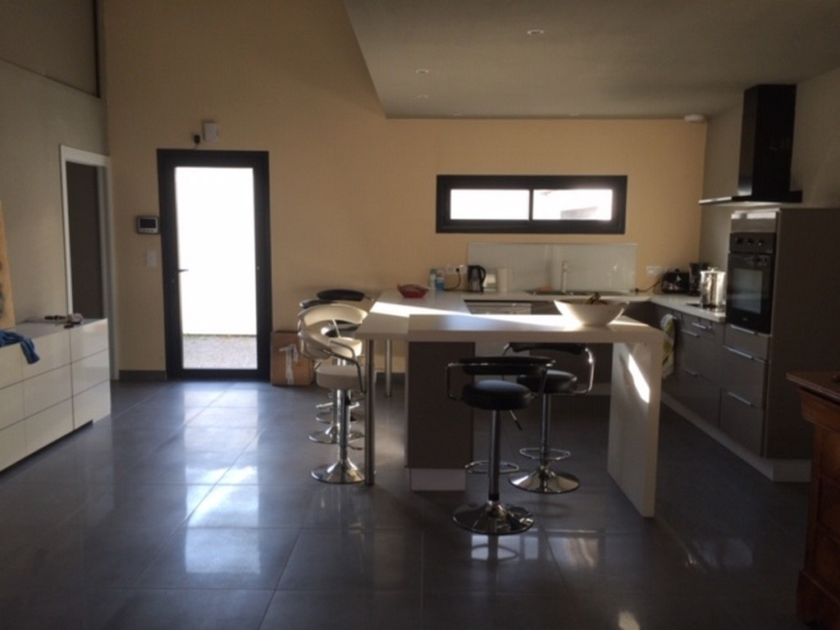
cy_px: 315
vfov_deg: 48.2
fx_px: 704
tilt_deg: -5.2
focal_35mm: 29
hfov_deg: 61.7
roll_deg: +0.0
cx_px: 420
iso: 50
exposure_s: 1/100
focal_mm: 4.15
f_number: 2.2
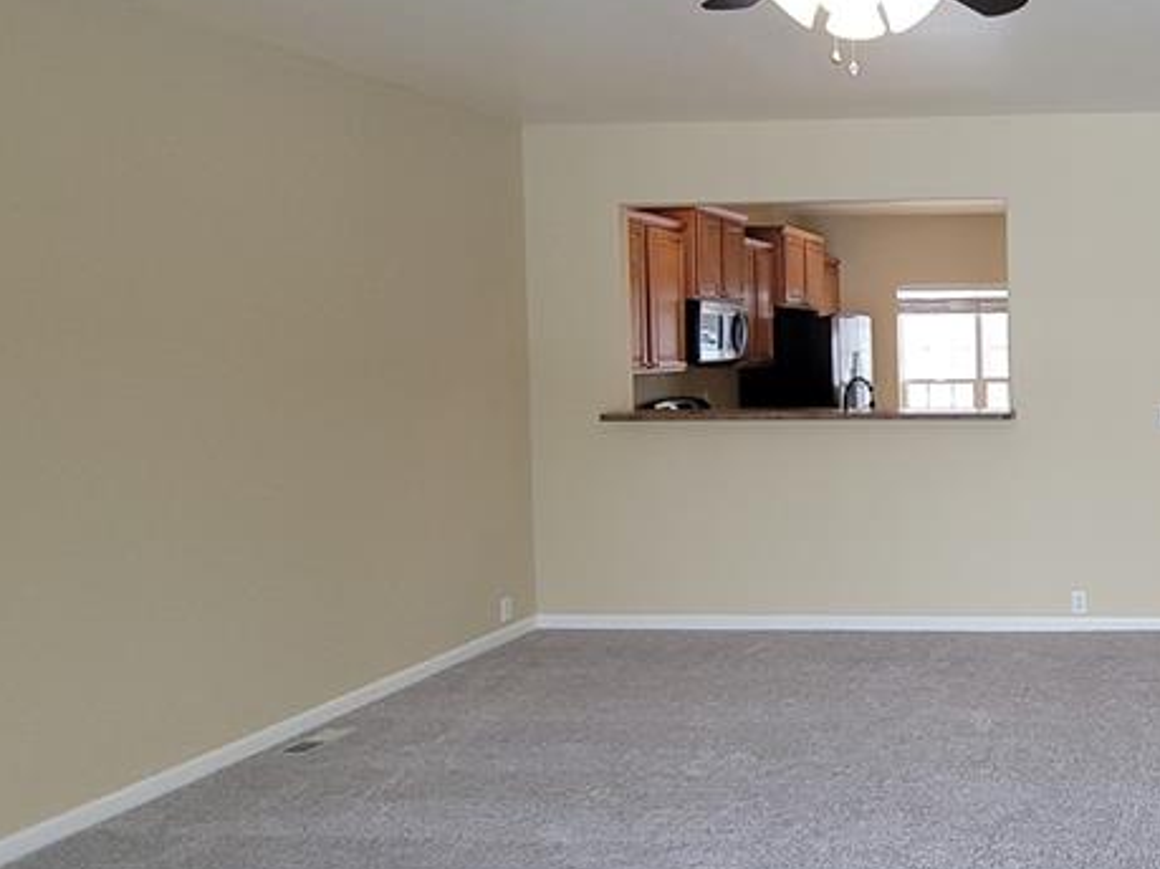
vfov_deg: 48.1
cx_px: 1112
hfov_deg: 51.7
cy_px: 378
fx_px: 972
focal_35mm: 29
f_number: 2.2
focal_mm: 2.2
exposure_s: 1/60
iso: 64
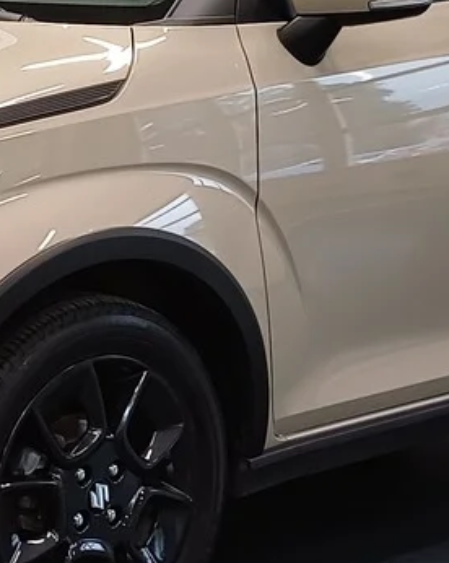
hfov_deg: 13.2
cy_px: 39
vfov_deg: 16.8
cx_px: -120
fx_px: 1880
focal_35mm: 113
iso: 200
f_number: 1.8
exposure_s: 1/50
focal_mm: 4.65
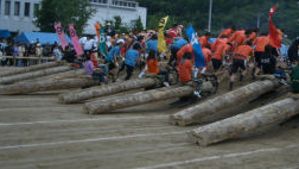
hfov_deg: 35.7
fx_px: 460
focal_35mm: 58
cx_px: 193
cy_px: 65
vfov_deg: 20.7
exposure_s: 1/1000
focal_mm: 5.8
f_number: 4.3
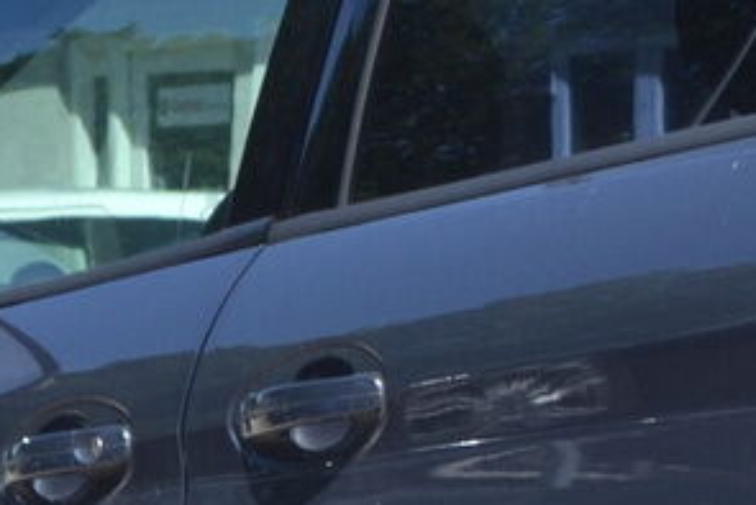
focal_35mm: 293
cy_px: 431
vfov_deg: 4.7
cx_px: 1386
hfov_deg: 6.8
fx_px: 6156
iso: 100
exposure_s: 1/250
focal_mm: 30
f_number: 8
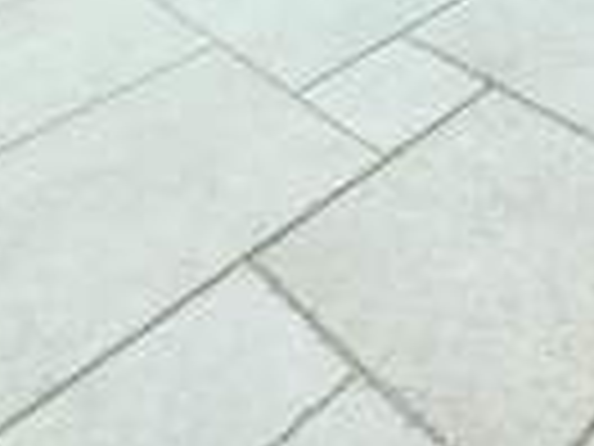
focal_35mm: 51
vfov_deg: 22.8
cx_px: 504
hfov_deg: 35.8
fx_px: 875
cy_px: -239
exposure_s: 1/1105
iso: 50
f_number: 2.2
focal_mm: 2.22
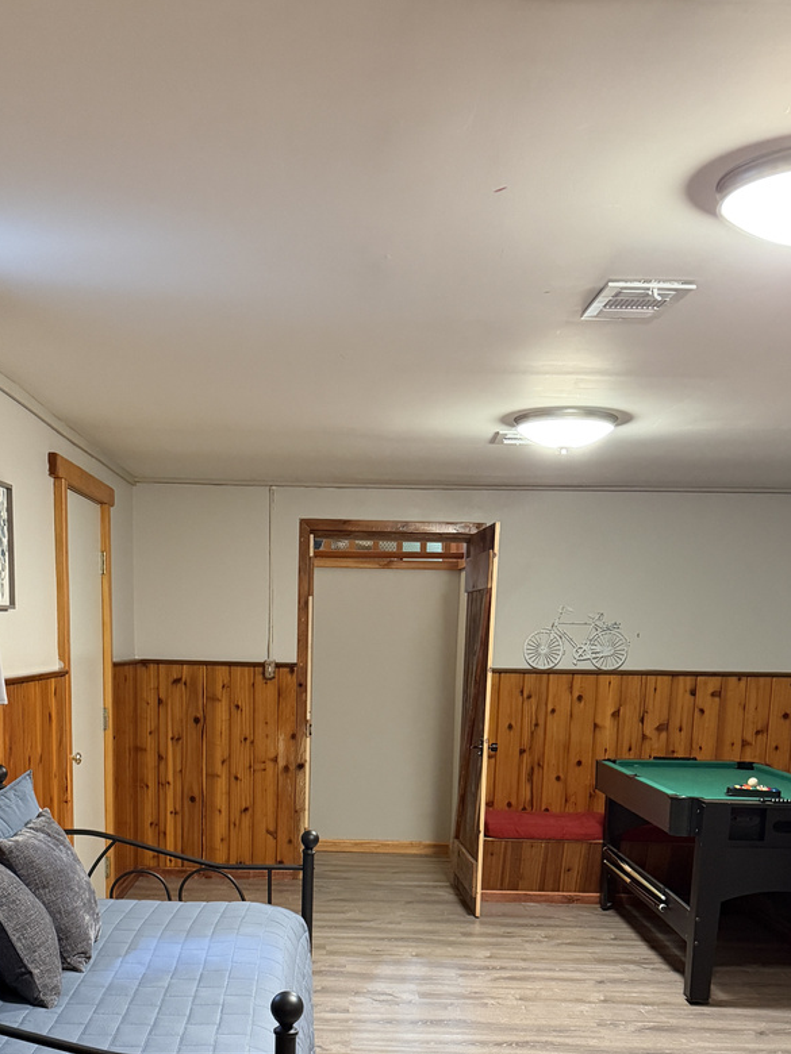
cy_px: 861
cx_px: 327
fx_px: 1280
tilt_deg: -9.5
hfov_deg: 34.3
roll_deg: -1.1
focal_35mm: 42
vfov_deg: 42.5
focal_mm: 6.76
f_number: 1.78
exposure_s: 1/60
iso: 640
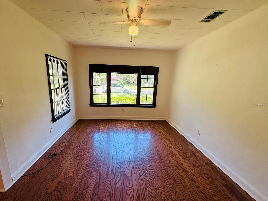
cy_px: 105
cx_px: 126
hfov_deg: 98.1
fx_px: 116
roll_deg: -2.0
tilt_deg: -12.7
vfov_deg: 81.7
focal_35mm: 15
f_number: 2.2
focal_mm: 2.22
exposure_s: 1/120
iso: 100
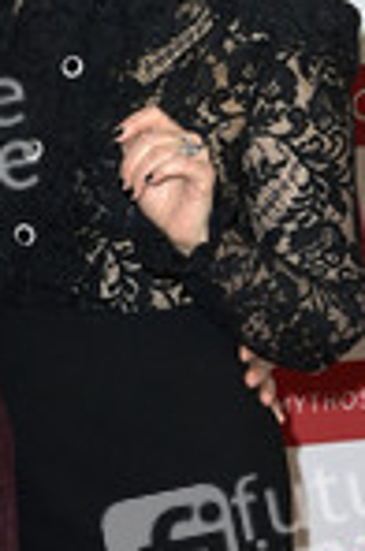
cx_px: -45
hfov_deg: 7.0
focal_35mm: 195
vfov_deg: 10.6
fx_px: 2979
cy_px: 354
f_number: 5.6
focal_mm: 72
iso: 400
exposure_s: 1/250
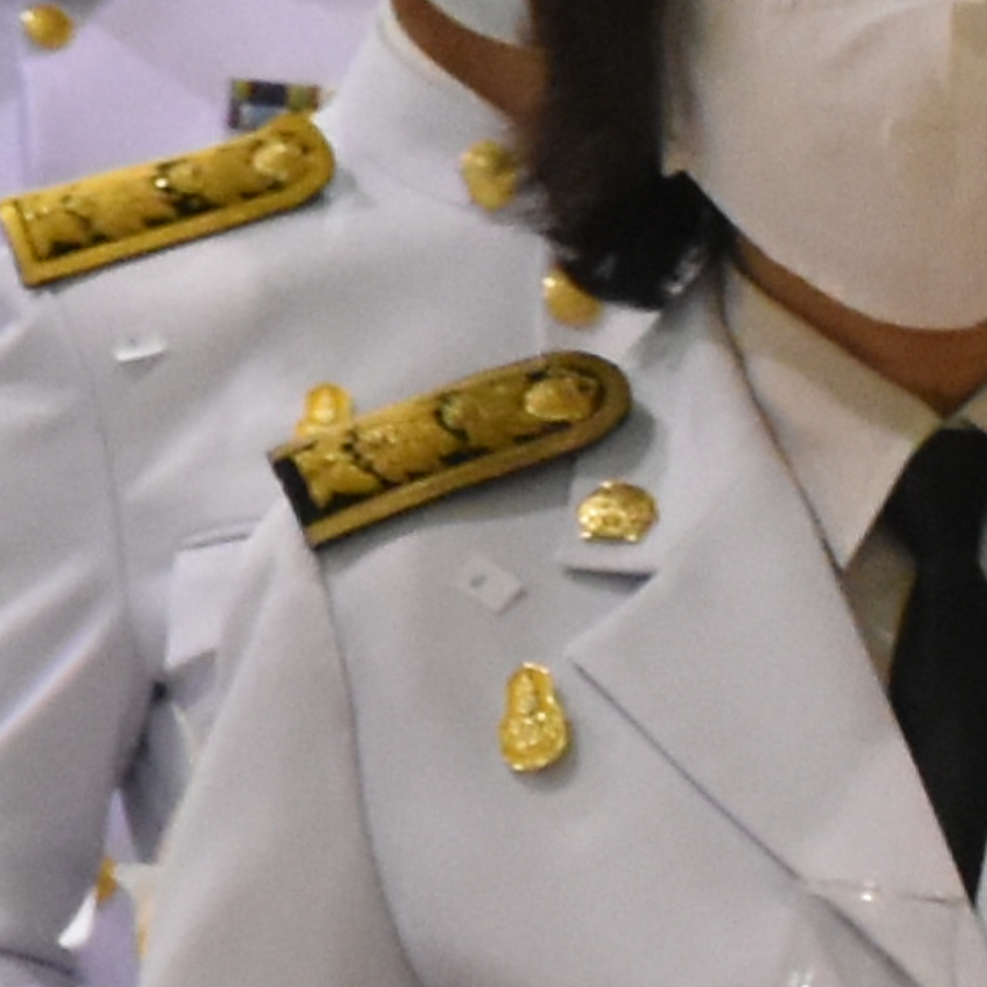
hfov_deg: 3.6
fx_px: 15275
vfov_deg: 3.7
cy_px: 538
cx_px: -2615
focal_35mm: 474
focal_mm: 35
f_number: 4.5
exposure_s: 1/80
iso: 2000
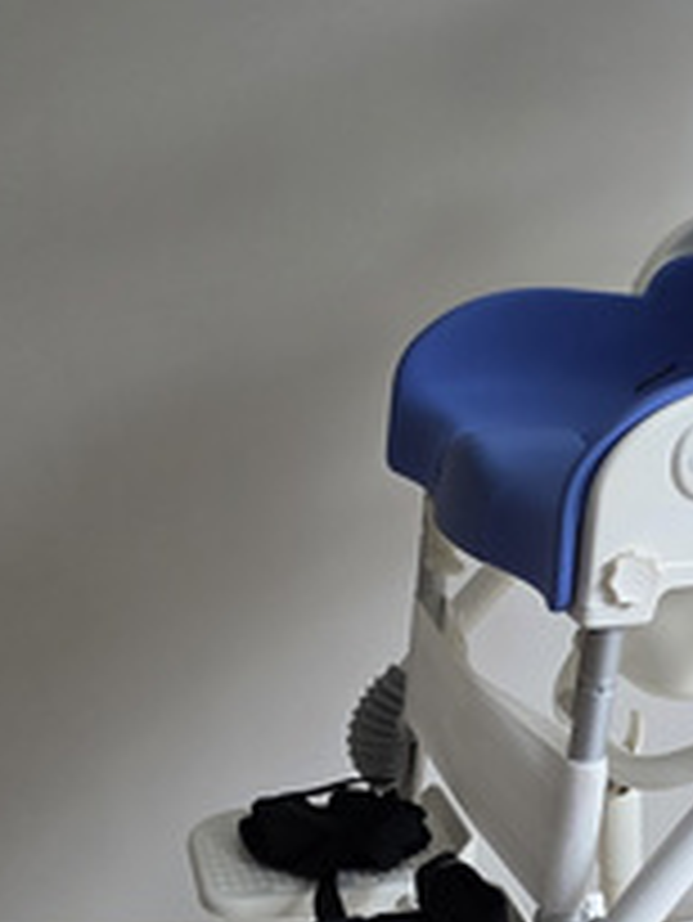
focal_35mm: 56
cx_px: 758
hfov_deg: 24.4
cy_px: 648
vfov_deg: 33.9
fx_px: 1493
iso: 100
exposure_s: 1/100
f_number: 1.7
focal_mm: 6.3
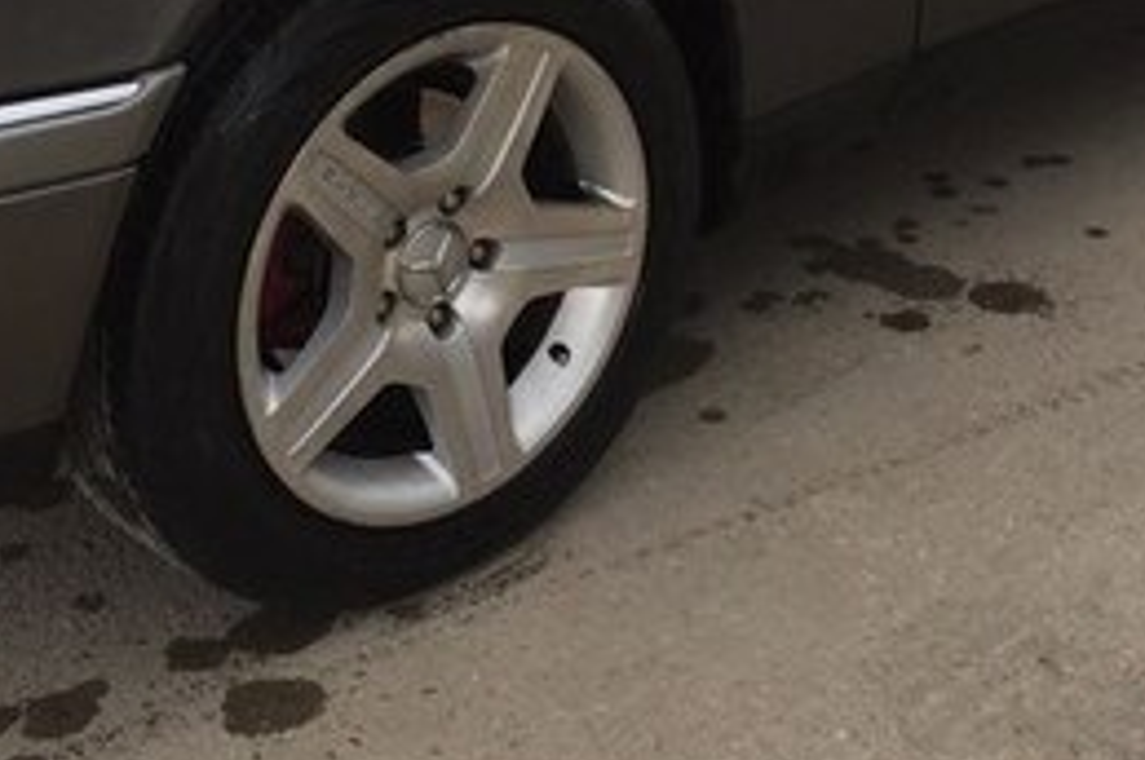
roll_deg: -3.3
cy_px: -135
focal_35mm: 77
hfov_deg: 26.2
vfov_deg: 16.9
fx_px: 2446
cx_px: 765
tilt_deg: -15.3
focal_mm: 4.15
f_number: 2.2
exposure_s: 1/648
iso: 32
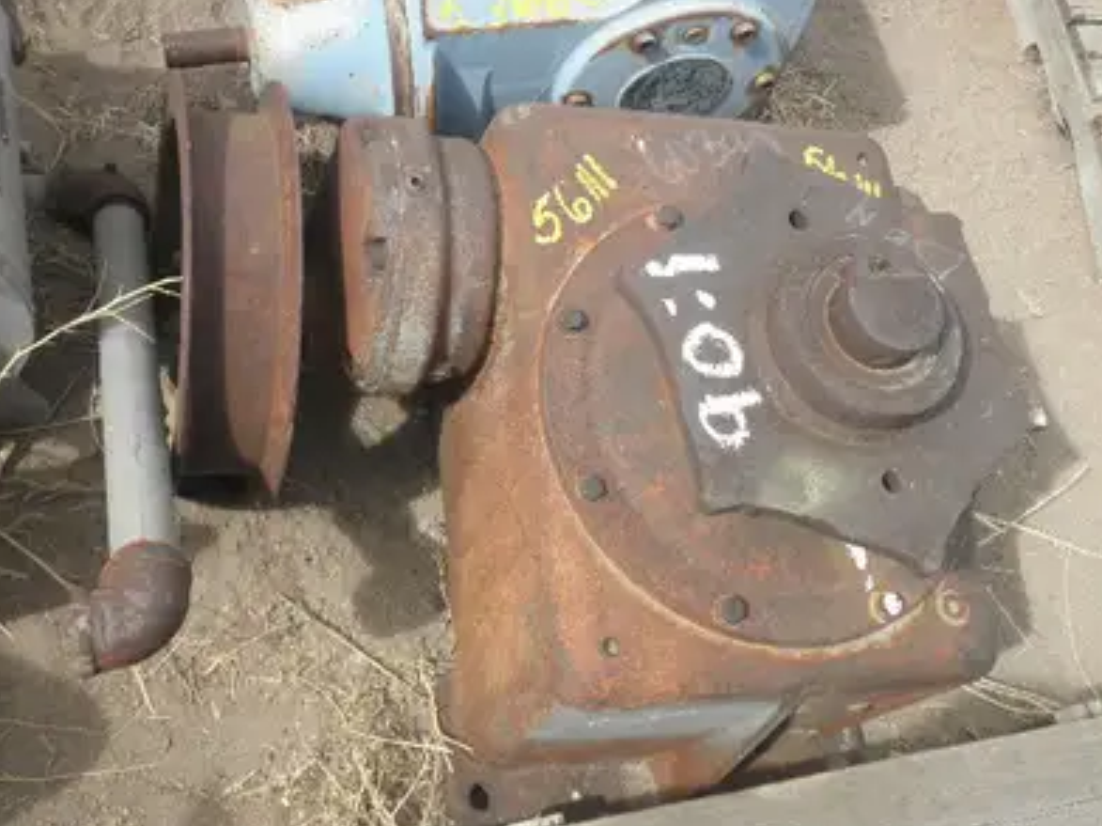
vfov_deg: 32.2
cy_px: 417
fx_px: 1432
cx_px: 552
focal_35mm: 45
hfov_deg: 42.1
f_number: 3.4
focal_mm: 7.9
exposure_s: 1/320
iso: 64
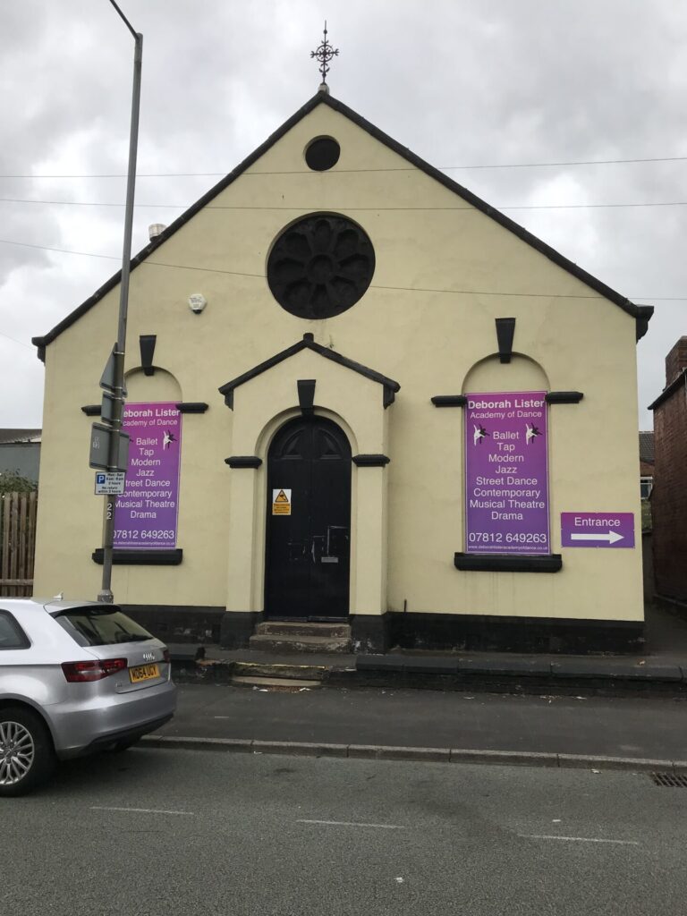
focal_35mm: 28
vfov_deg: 63.4
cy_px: 458
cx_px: 344
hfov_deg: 49.7
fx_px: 741
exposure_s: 1/2037
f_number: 1.8
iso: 20
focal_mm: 3.99
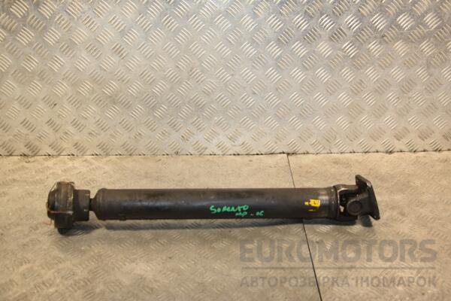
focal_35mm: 42
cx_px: 226
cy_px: 150
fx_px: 526
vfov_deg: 31.9
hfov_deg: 46.4
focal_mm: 28
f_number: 5.6
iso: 800
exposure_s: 1/200
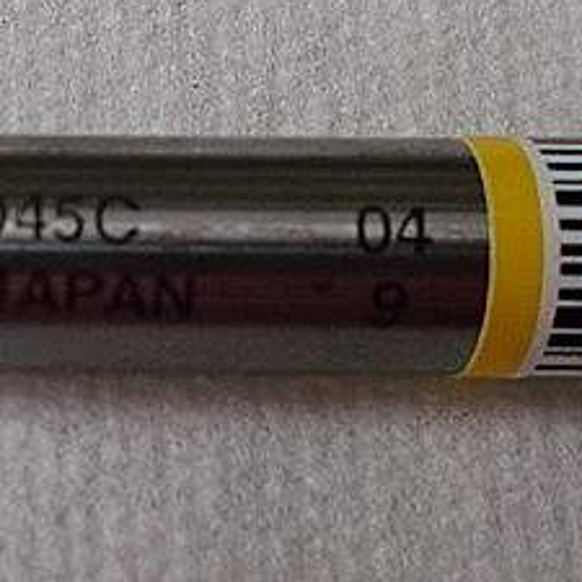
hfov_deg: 18.8
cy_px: 238
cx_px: -83
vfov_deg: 19.7
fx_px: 1674
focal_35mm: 88
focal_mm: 6.3
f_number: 3.1
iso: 125
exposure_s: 1/60
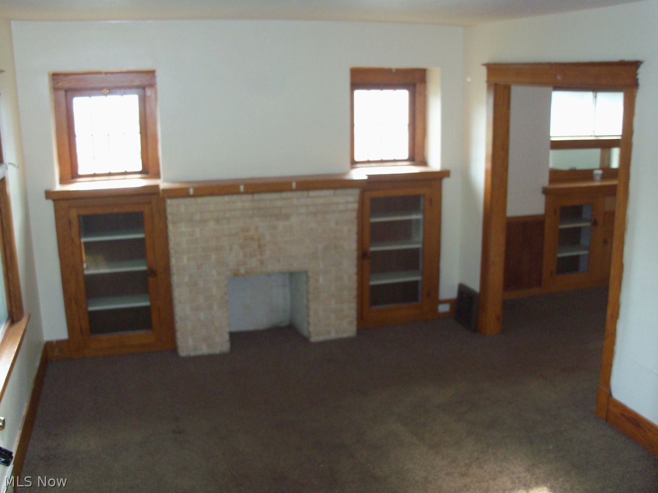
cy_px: 246
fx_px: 665
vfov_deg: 40.7
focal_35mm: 35
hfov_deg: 52.6
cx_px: 329
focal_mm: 6.3
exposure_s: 1/30
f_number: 3
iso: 160
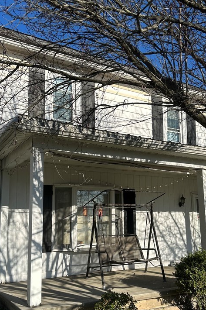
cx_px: 114
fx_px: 309
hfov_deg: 36.8
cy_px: 186
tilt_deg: +8.0
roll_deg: +0.5
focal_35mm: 36
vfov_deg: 52.8
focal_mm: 6.86
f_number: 1.78
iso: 80
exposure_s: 1/3861
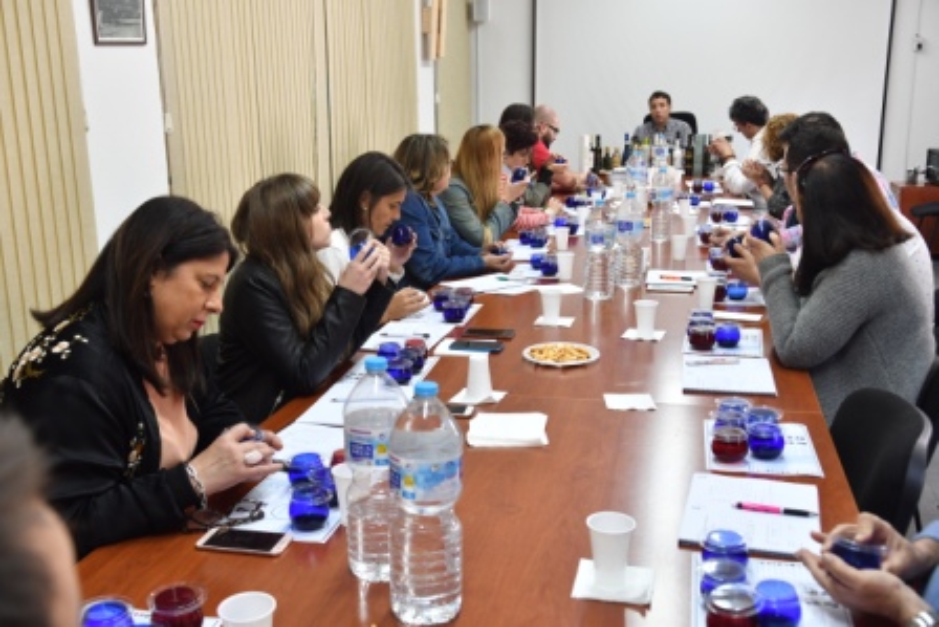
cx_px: 470
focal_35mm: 39
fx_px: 1018
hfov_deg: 49.5
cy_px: 314
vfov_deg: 34.2
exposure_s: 1/80
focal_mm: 26
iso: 800
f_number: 3.5
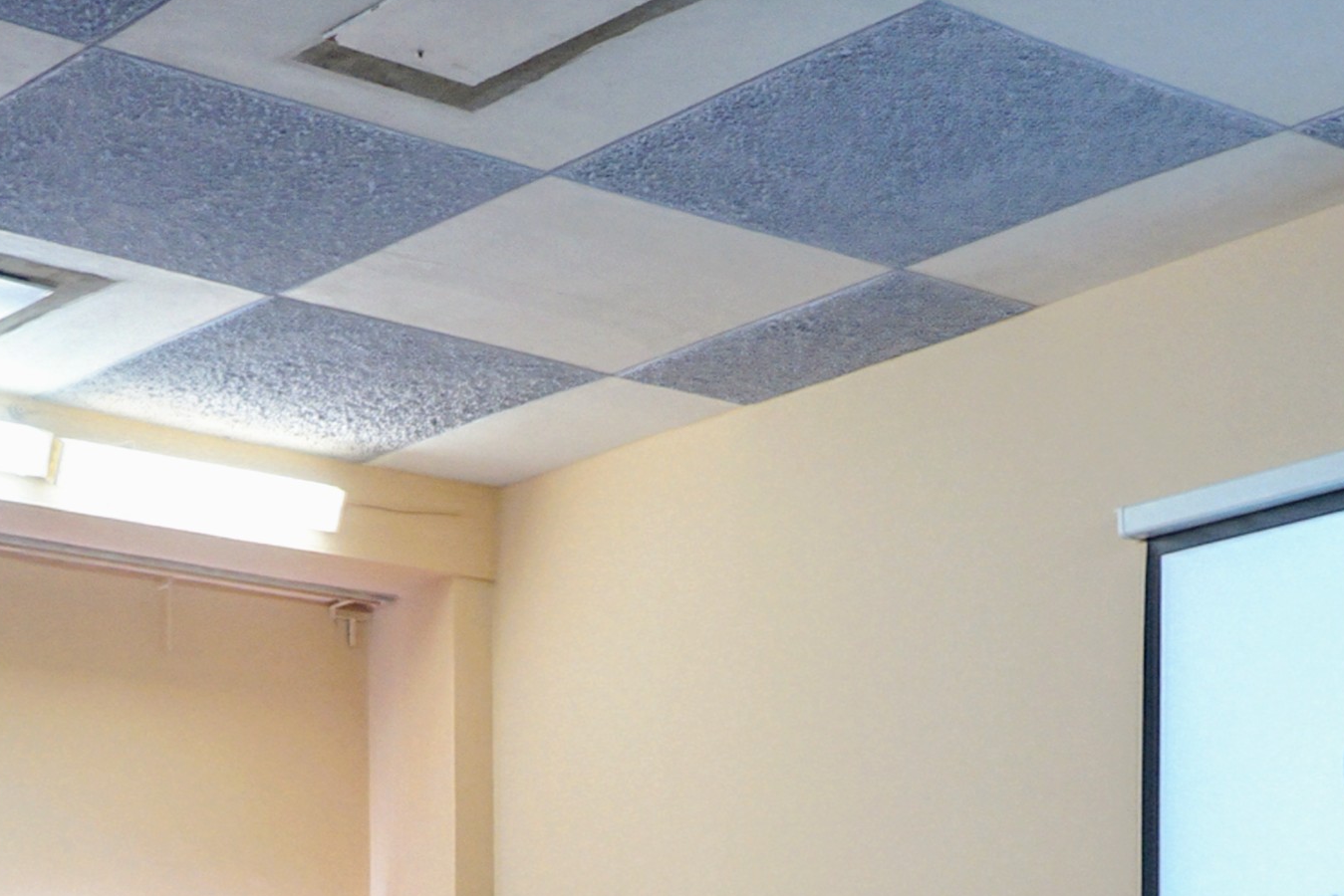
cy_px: 1384
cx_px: 832
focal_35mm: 87
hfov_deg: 23.3
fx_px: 3248
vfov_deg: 14.5
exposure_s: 1/60
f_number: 3.5
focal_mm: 28
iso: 1250
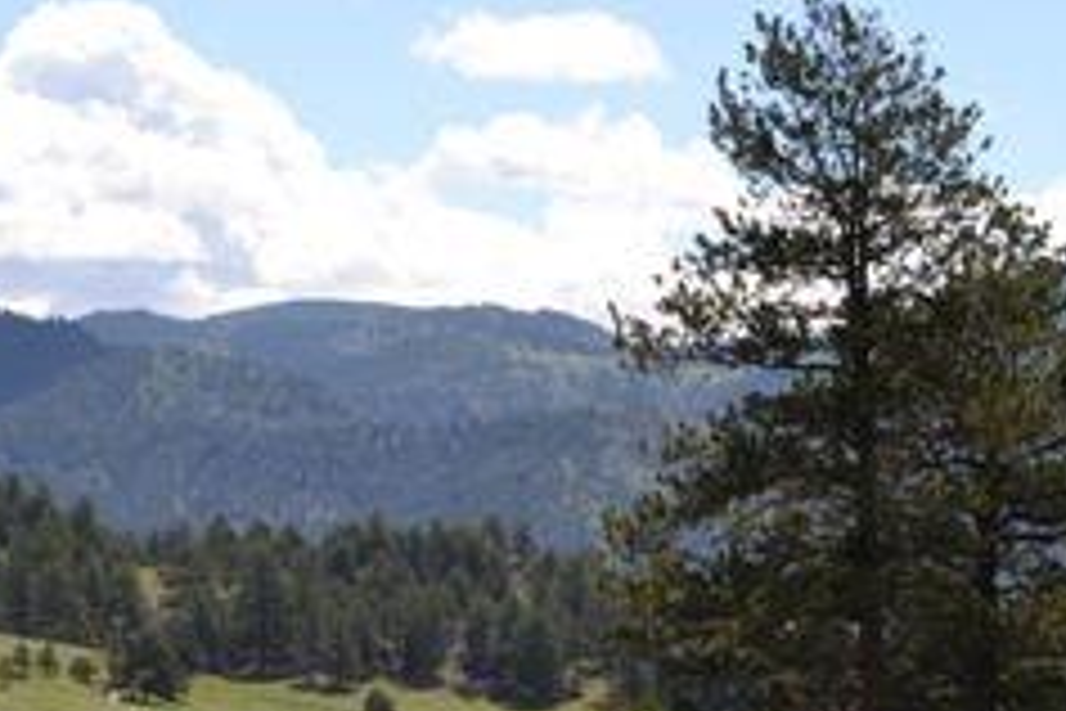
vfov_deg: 7.3
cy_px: 736
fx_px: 5507
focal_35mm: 186
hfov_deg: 11.0
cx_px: 877
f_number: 8
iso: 100
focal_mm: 46
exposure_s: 1/200
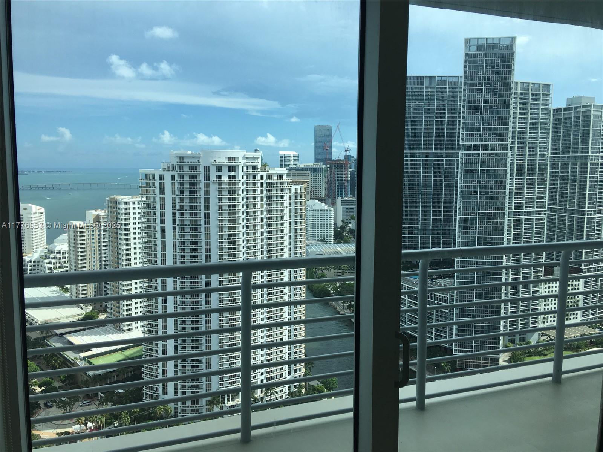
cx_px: 302
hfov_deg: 61.7
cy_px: 226
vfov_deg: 48.2
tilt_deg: -5.0
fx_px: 505
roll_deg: -0.3
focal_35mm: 29
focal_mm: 4.15
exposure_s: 1/1099
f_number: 2.2
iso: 25
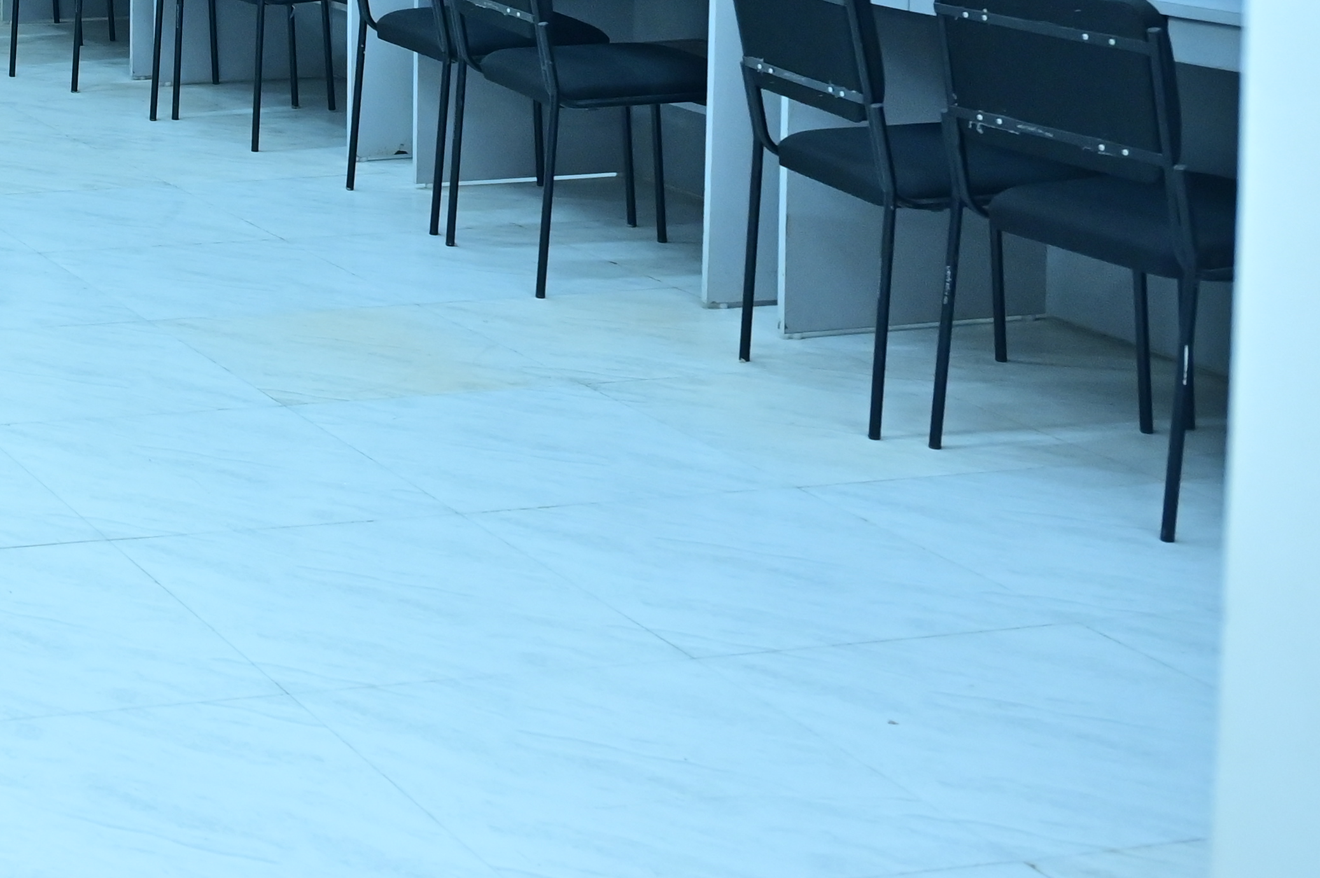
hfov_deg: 23.9
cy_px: -128
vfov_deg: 18.6
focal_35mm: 70
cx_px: -556
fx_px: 2565
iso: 1600
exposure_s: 1/200
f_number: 4
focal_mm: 24
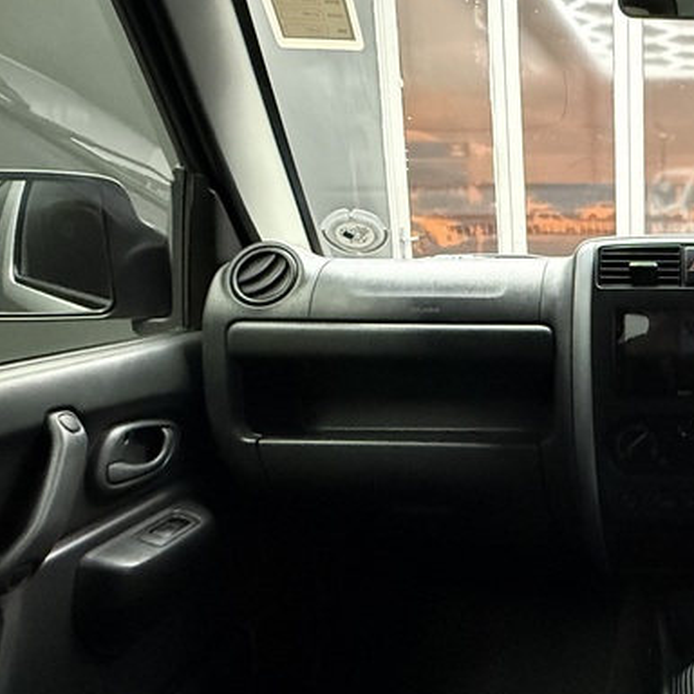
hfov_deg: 42.9
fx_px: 749
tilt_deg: -11.1
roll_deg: +0.0
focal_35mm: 33
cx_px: 692
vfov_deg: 49.7
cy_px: 360
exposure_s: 1/60
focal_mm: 2.22
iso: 1250
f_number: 2.2
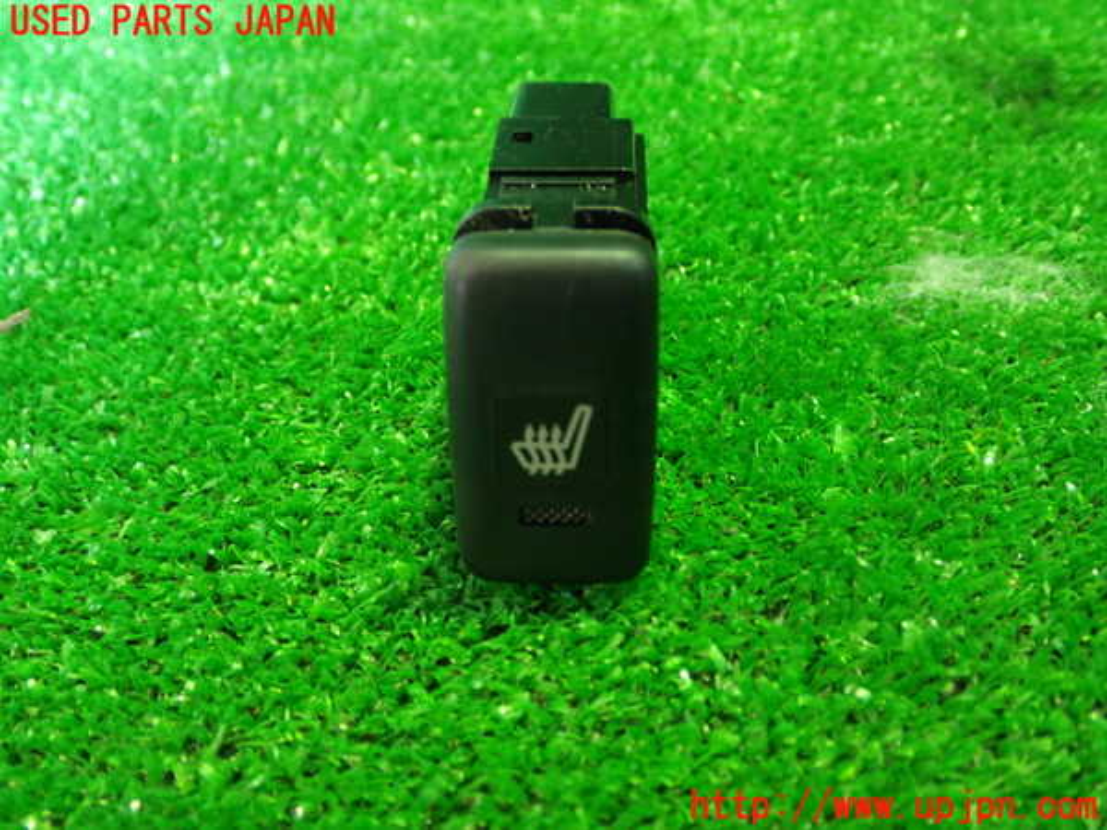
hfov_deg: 45.8
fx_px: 1311
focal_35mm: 41
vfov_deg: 35.1
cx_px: 554
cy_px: 415
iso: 800
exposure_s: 1/15
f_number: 2.8
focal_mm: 7.31
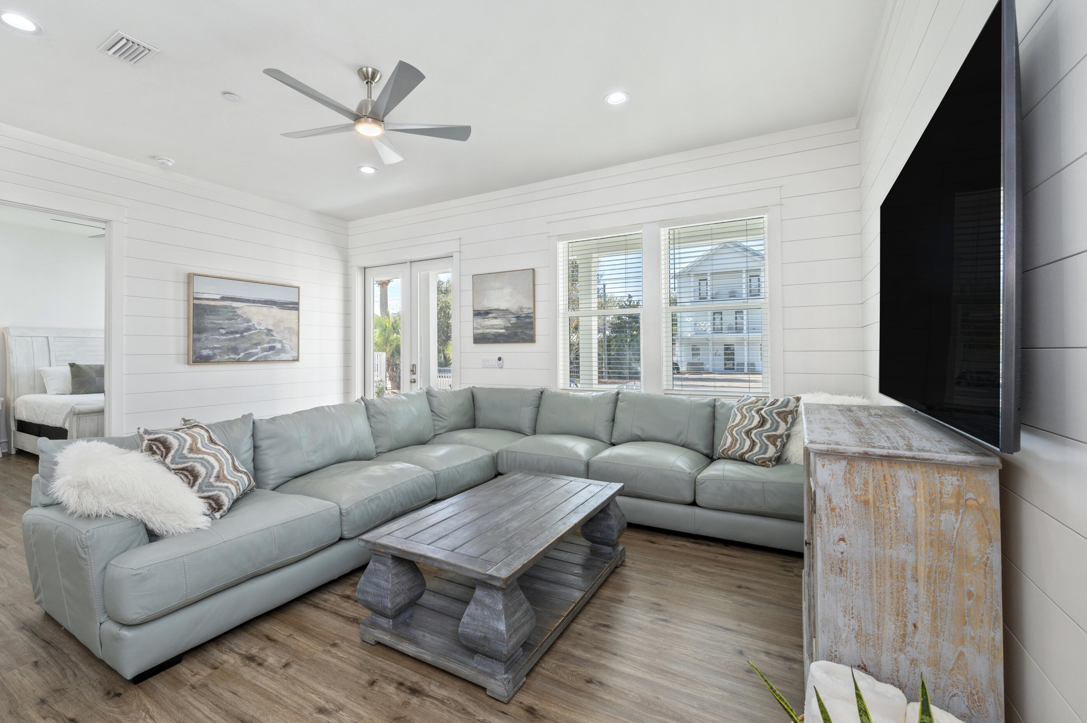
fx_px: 453
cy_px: 352
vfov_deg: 77.2
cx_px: 512
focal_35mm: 15
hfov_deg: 100.3
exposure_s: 1/30
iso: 320
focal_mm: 14
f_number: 9
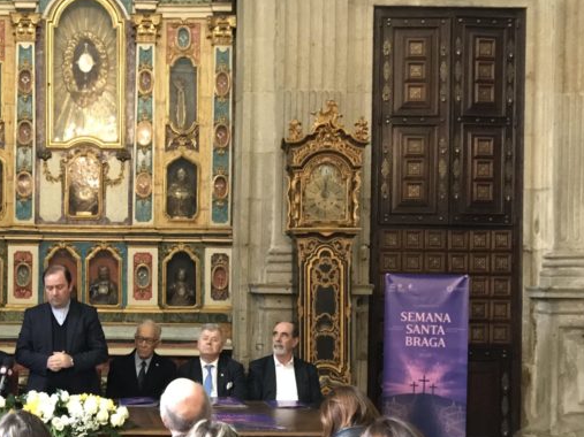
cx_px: 98
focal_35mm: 53
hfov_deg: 34.8
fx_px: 894
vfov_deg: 27.3
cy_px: 294
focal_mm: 3.99
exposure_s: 1/5
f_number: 1.8
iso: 100
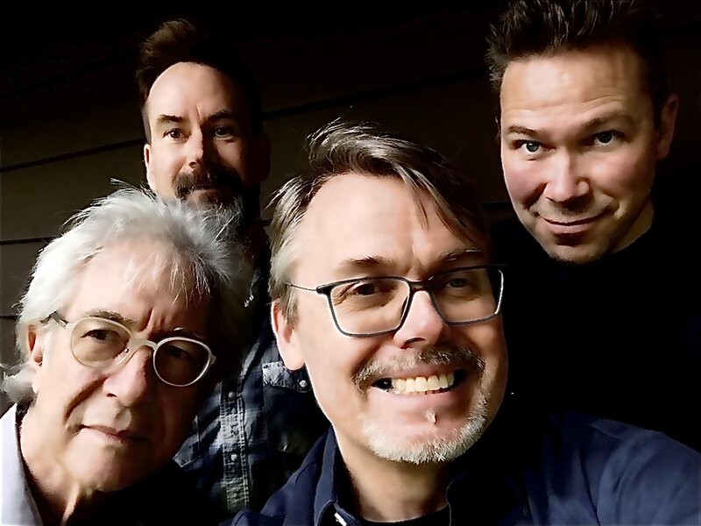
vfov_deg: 45.4
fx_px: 628
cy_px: 263
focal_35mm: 31
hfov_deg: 58.4
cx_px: 350
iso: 50
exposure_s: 1/120
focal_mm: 2.65
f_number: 2.2
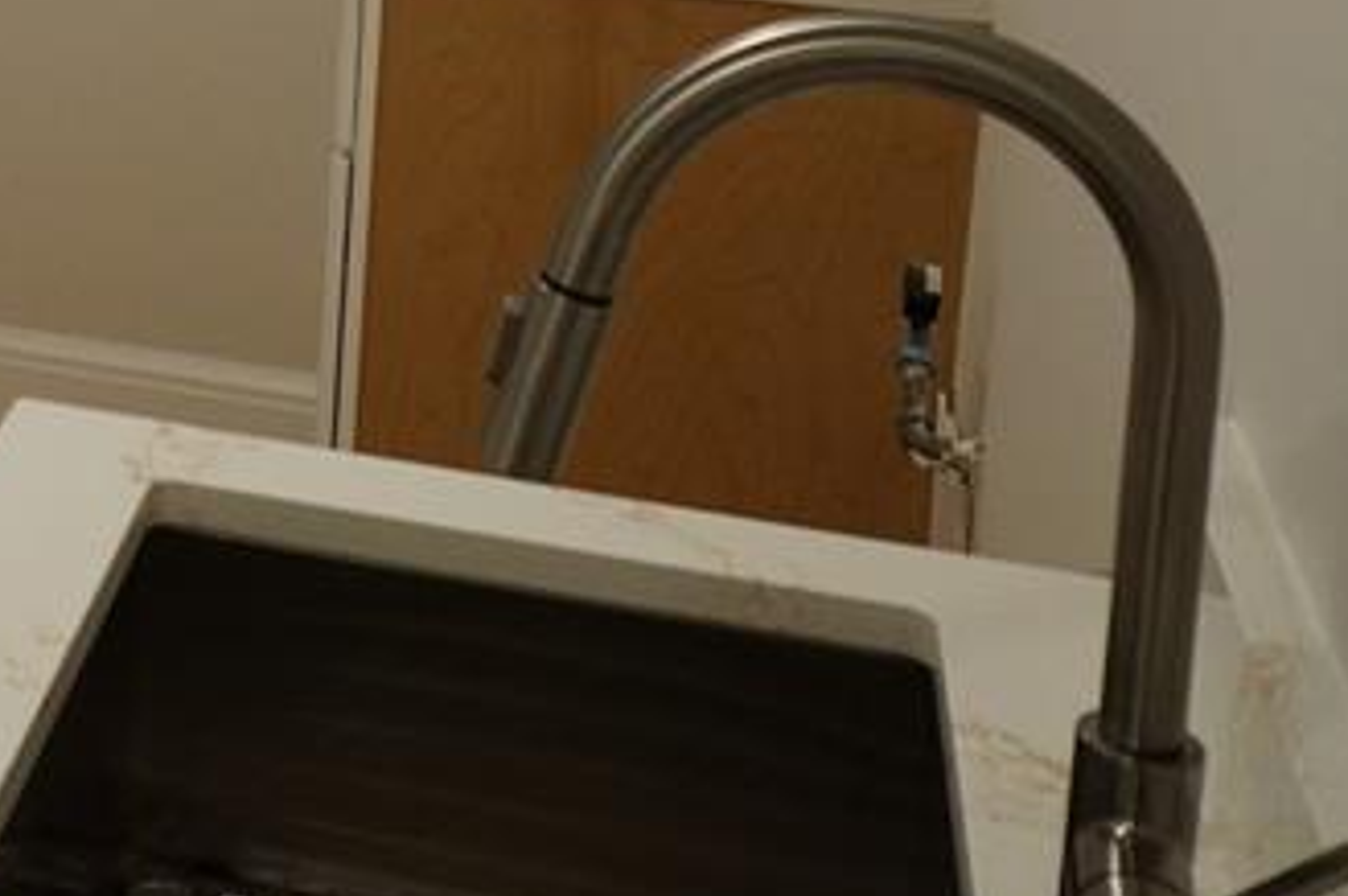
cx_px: -440
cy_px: -341
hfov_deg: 23.6
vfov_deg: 16.9
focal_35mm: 75
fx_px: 2805
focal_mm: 16
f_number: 5.6
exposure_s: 1/125
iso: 1600
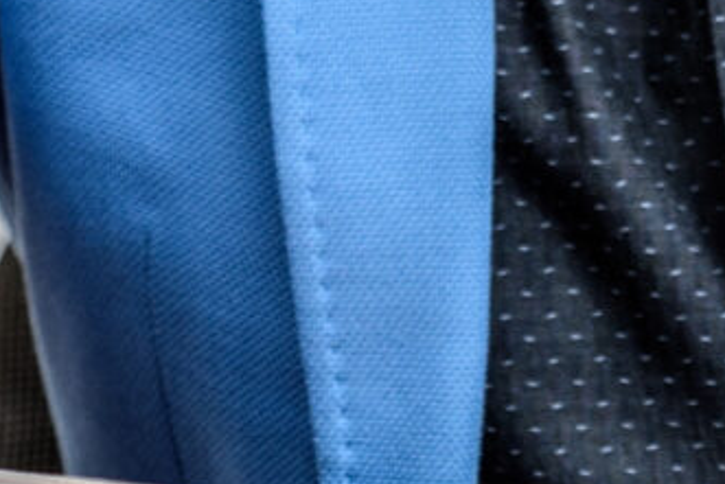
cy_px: -860
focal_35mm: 929
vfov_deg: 1.5
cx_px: 436
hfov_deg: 2.2
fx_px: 18716
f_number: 3.5
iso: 125
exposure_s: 1/160
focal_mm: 120
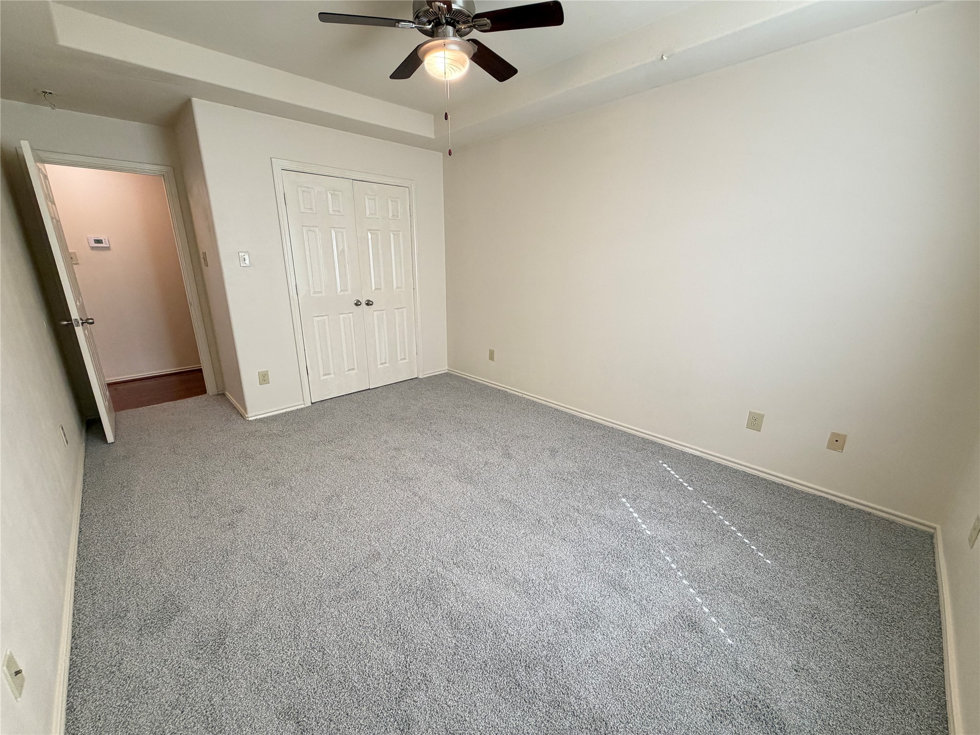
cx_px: 490
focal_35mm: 14
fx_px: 396
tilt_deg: -16.0
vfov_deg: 85.7
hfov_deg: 102.1
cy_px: 368
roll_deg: +0.3
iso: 250
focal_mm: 2.22
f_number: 2.2
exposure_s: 1/60
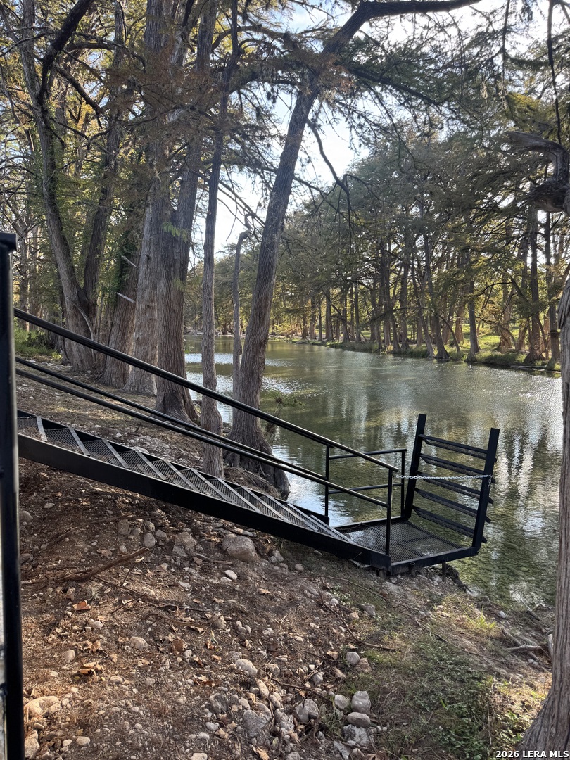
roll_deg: -1.2
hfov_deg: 56.8
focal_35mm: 24
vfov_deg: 71.6
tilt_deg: -6.6
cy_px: 380
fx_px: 527
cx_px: 285
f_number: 1.78
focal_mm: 6.76
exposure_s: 1/220
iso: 80
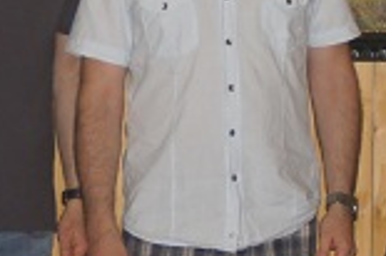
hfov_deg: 6.7
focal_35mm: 309
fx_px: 3310
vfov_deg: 4.4
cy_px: 35
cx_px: 62
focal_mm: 40
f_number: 4.5
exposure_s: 1/60
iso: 500
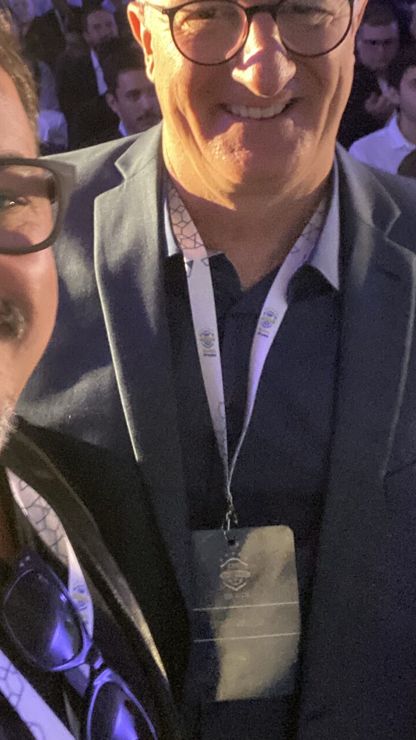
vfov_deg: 42.0
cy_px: 218
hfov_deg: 24.7
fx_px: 941
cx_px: 122
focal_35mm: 48
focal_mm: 2.71
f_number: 2.2
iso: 640
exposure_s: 1/17
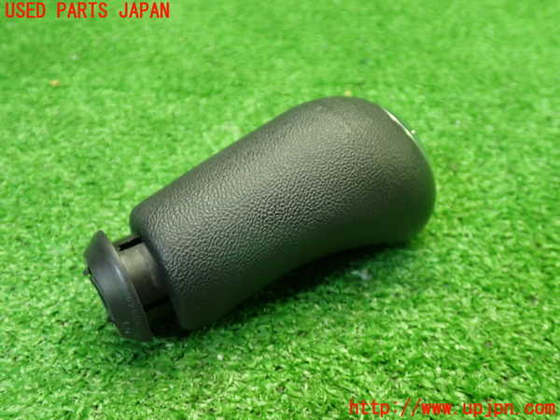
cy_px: 210
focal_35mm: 36
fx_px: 582
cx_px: 280
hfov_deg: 51.4
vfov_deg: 39.7
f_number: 2.5
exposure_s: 1/40
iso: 320
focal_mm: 6.37
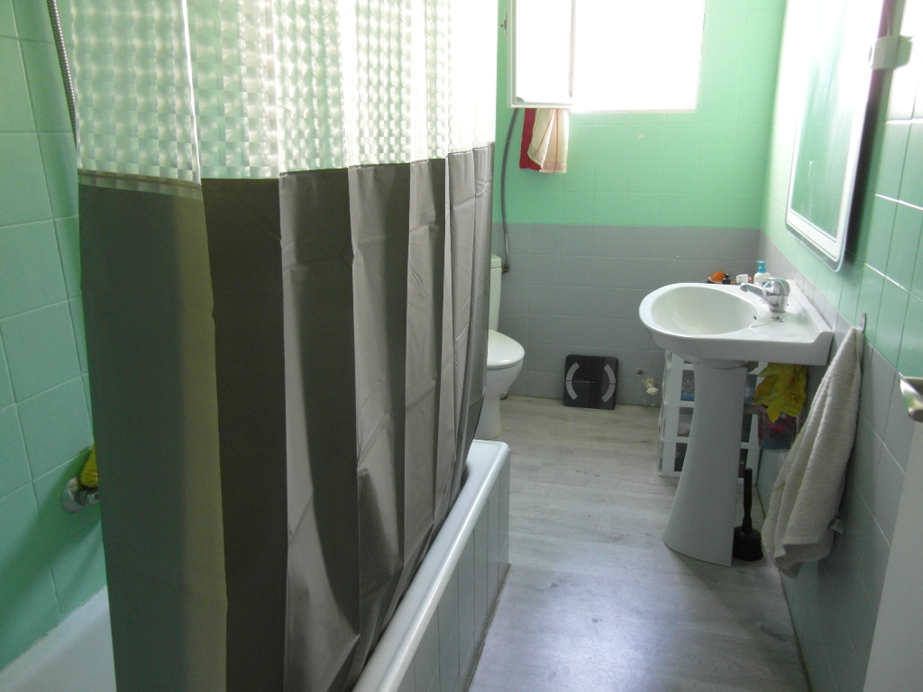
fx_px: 640
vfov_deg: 56.8
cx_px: 462
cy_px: 346
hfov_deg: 71.6
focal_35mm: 24
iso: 240
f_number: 3.2
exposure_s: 1/30
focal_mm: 4
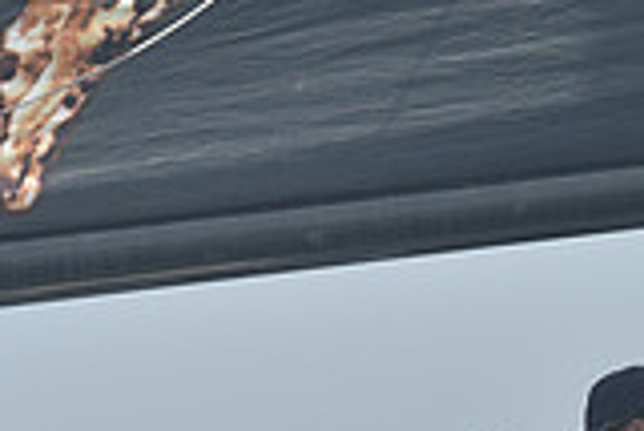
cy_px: 1136
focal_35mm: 868
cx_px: 501
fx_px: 15541
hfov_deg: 2.4
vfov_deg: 1.6
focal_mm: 240
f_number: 7.1
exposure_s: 1/1000
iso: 280
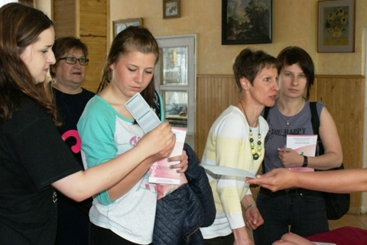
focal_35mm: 60
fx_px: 612
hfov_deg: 33.3
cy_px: 148
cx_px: 206
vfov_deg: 22.6
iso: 400
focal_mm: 30
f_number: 5
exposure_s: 1/60
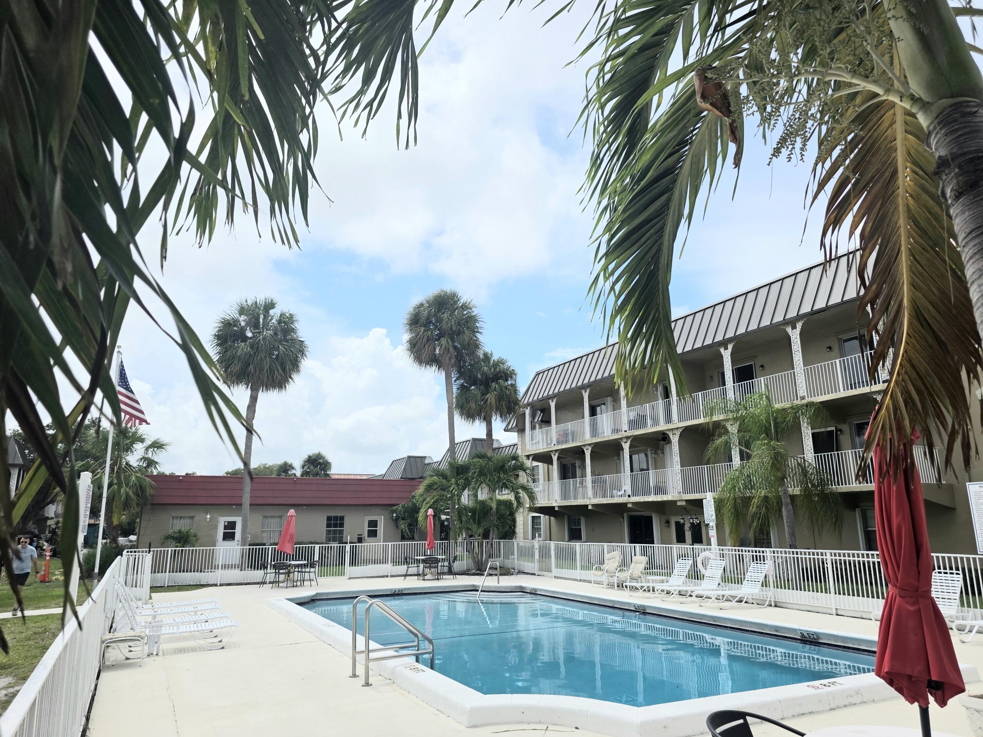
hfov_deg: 73.9
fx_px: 653
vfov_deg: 58.9
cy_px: 368
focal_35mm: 23
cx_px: 492
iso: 64
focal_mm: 6.3
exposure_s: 1/10000
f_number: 1.7
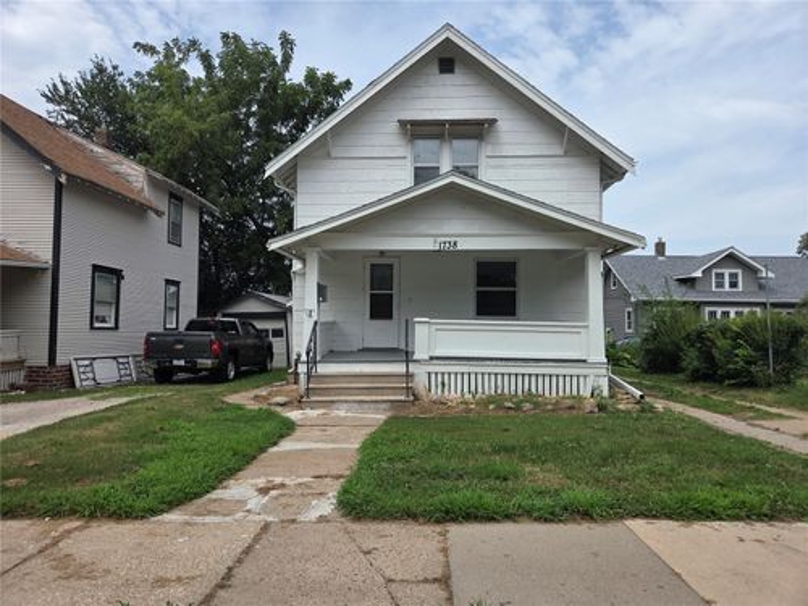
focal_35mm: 23
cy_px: 303
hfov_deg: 73.9
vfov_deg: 58.9
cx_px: 404
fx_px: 537
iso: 80
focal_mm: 5.4
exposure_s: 1/5261
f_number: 1.8
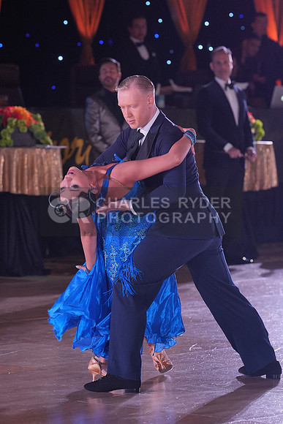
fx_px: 2510
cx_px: 142
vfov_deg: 9.7
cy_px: 212
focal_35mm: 213
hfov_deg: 6.5
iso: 1000
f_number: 4
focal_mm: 142
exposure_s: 1/400
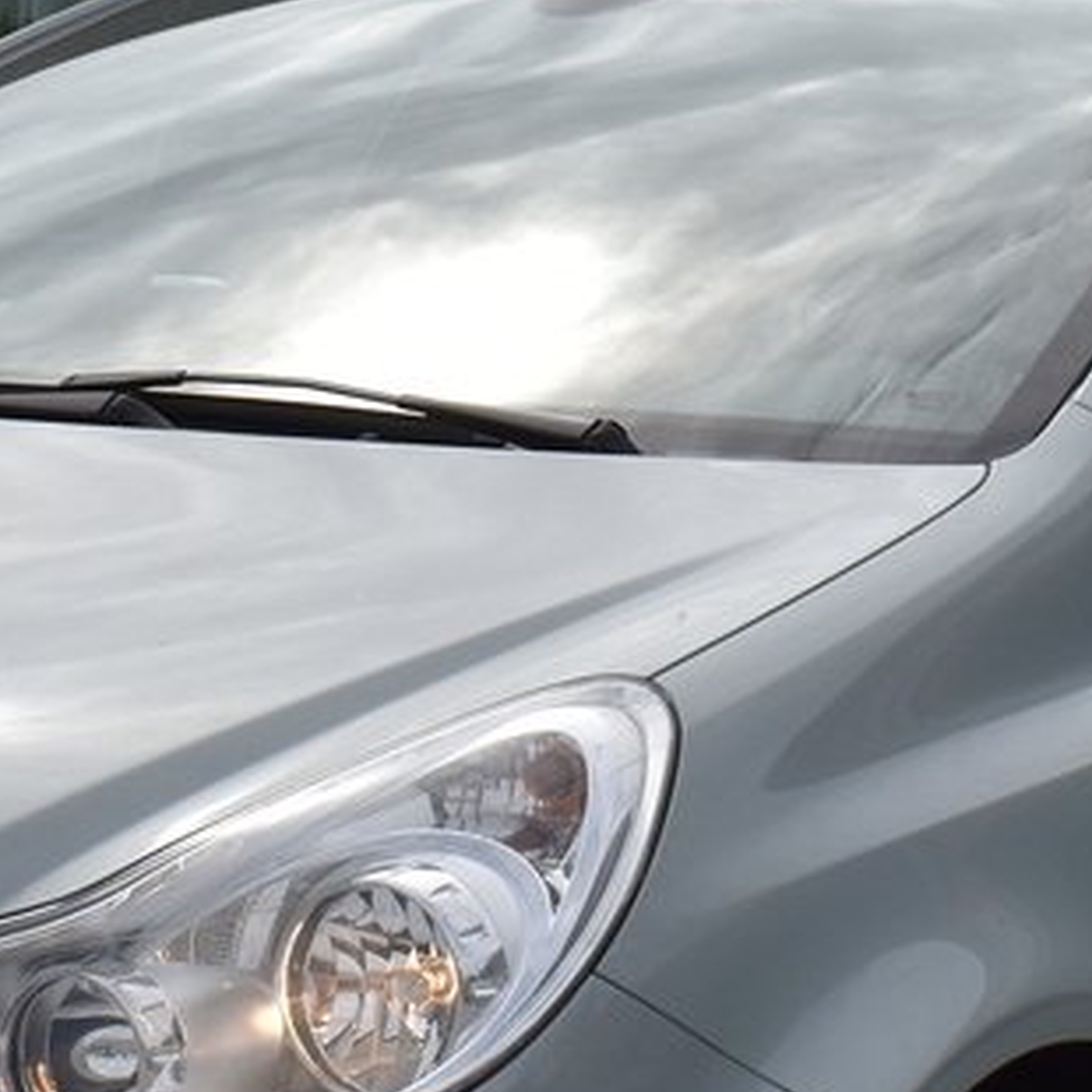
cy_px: 387
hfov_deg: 10.9
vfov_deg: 10.9
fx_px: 5710
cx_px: 532
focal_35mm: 160
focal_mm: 24
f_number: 9.5
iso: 200
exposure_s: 1/1000
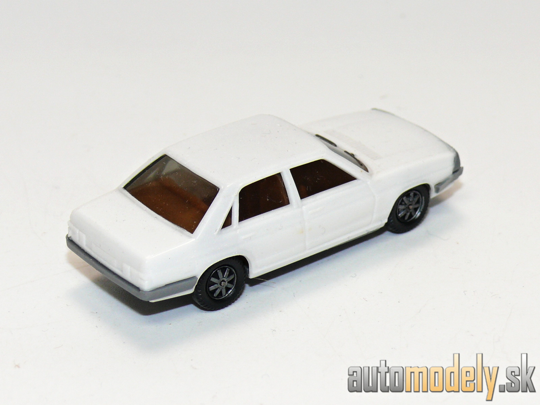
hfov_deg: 13.8
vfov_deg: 10.4
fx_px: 2231
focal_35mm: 143
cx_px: 270
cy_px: 202
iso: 100
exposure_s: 1/30
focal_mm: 16.9
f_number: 4
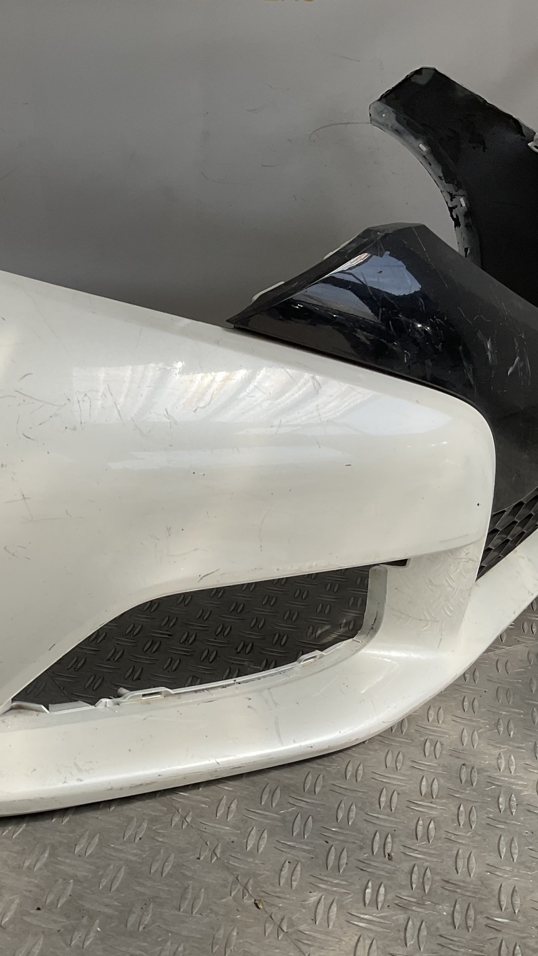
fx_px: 1091
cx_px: 71
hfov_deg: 26.9
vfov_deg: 47.4
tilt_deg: -20.7
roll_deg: -1.2
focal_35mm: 43
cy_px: 485
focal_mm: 3
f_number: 1.8
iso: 16
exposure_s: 1/1311
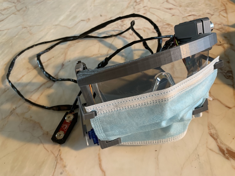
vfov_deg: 53.1
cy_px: 88
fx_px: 177
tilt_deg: -51.1
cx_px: 118
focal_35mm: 26
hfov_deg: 67.3
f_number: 1.8
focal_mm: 4.25
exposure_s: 1/60
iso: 200
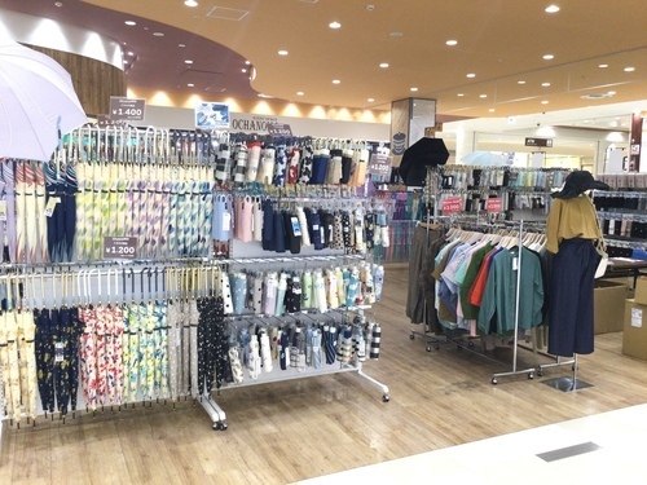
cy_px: 242
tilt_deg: -7.2
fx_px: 579
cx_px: 324
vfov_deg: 45.4
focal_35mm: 31
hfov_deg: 58.4
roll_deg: -1.4
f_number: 2.4
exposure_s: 1/33
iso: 64
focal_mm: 3.3
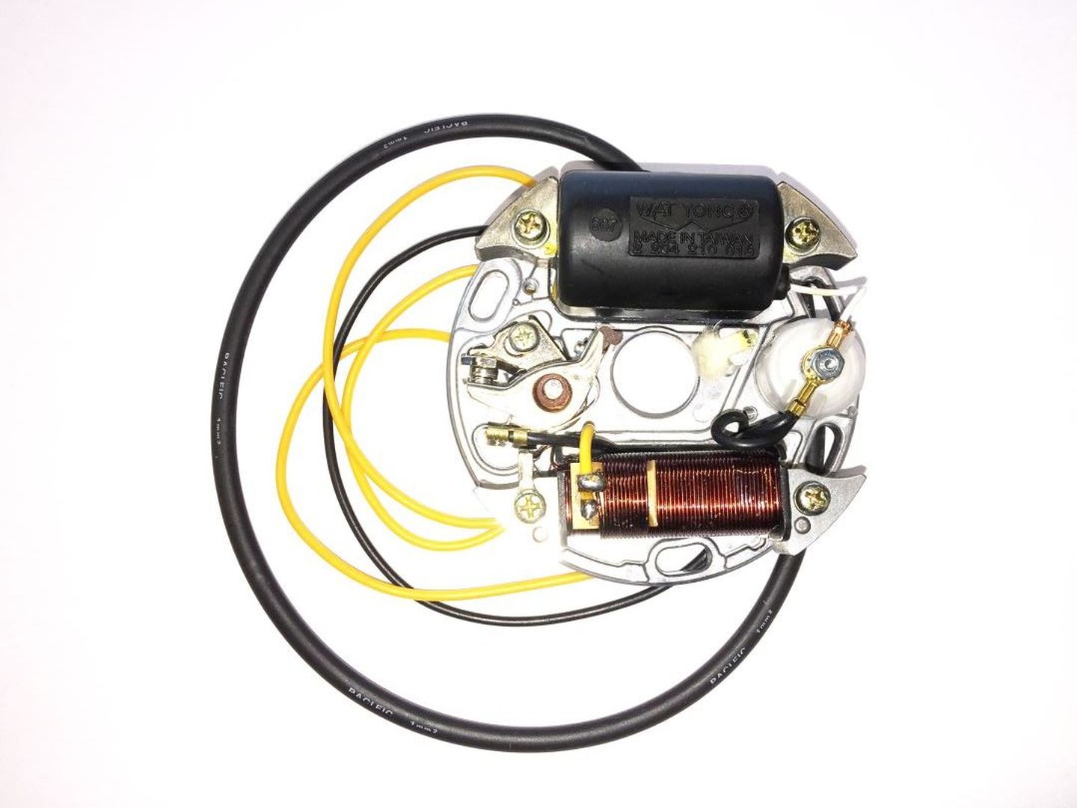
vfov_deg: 48.2
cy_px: 404
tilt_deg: -79.8
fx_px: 902
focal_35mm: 29
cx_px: 538
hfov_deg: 61.7
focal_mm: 4.15
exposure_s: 1/198
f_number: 2.2
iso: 32
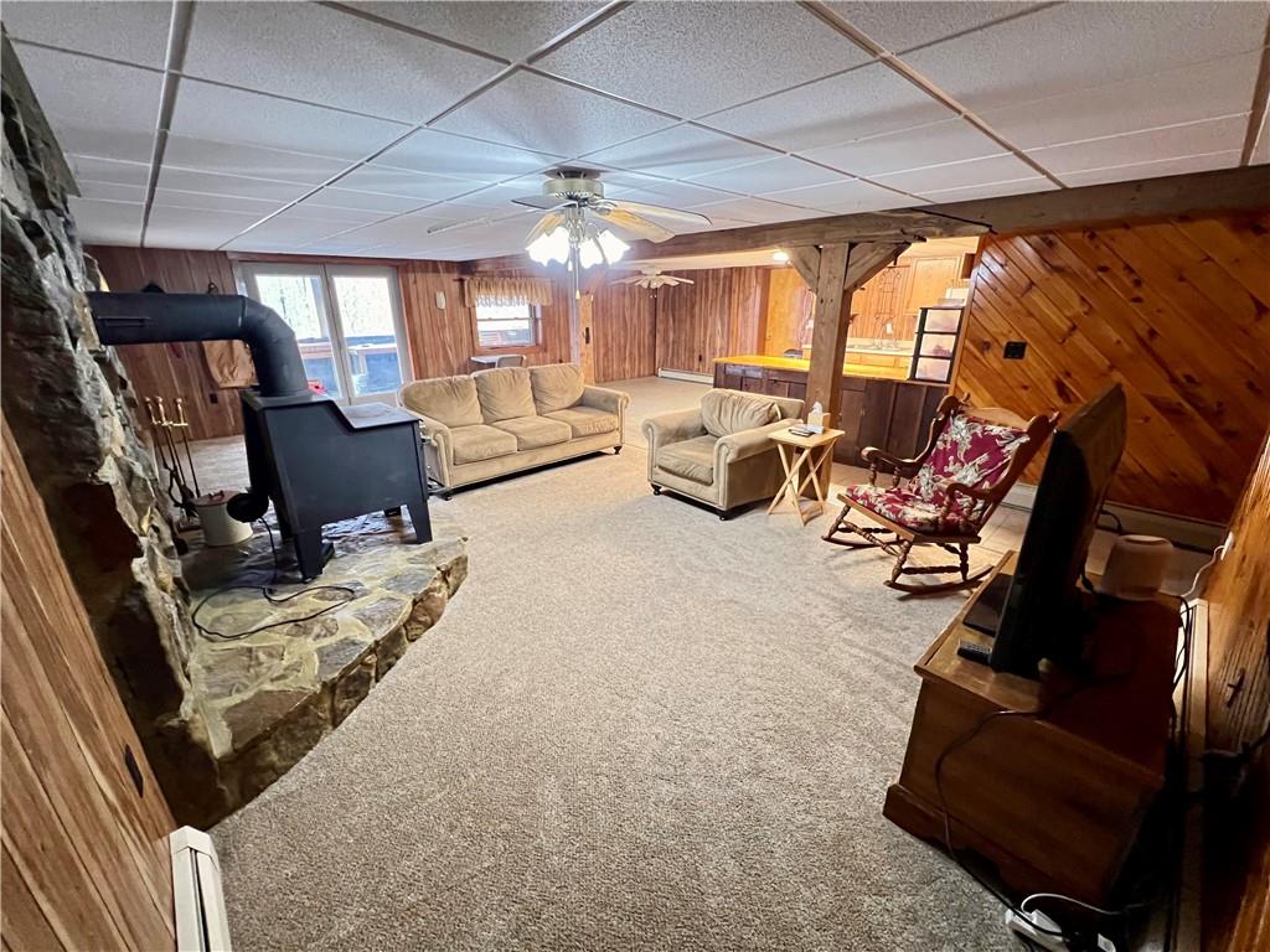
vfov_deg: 89.9
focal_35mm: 13
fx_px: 477
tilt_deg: -20.0
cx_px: 635
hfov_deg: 106.2
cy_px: 476
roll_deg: +0.8
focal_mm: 1.57
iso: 1000
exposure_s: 1/30
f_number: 1.8
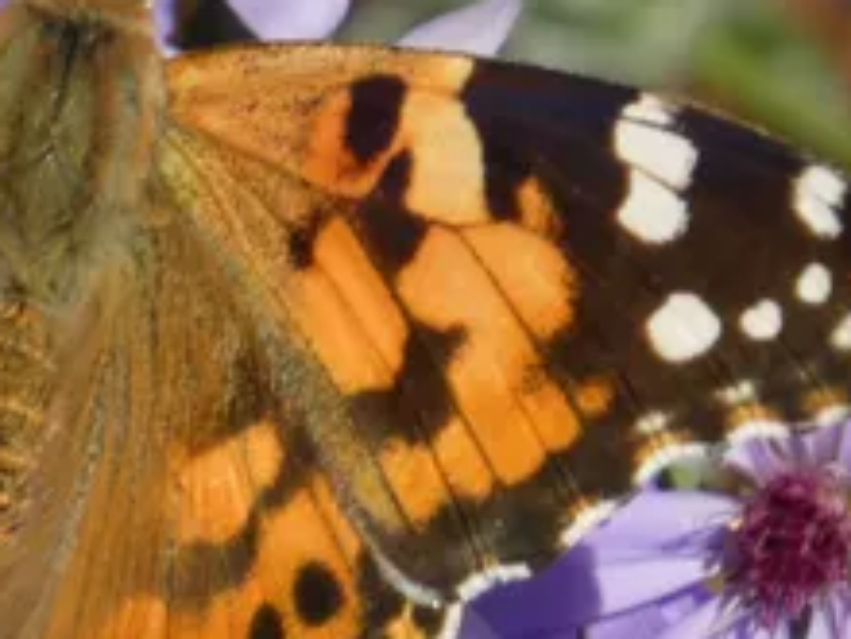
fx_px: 39211
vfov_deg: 0.9
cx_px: 43
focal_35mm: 1595
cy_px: 333
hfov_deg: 1.2
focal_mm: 98.3
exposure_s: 1/160
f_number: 5.6
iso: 80
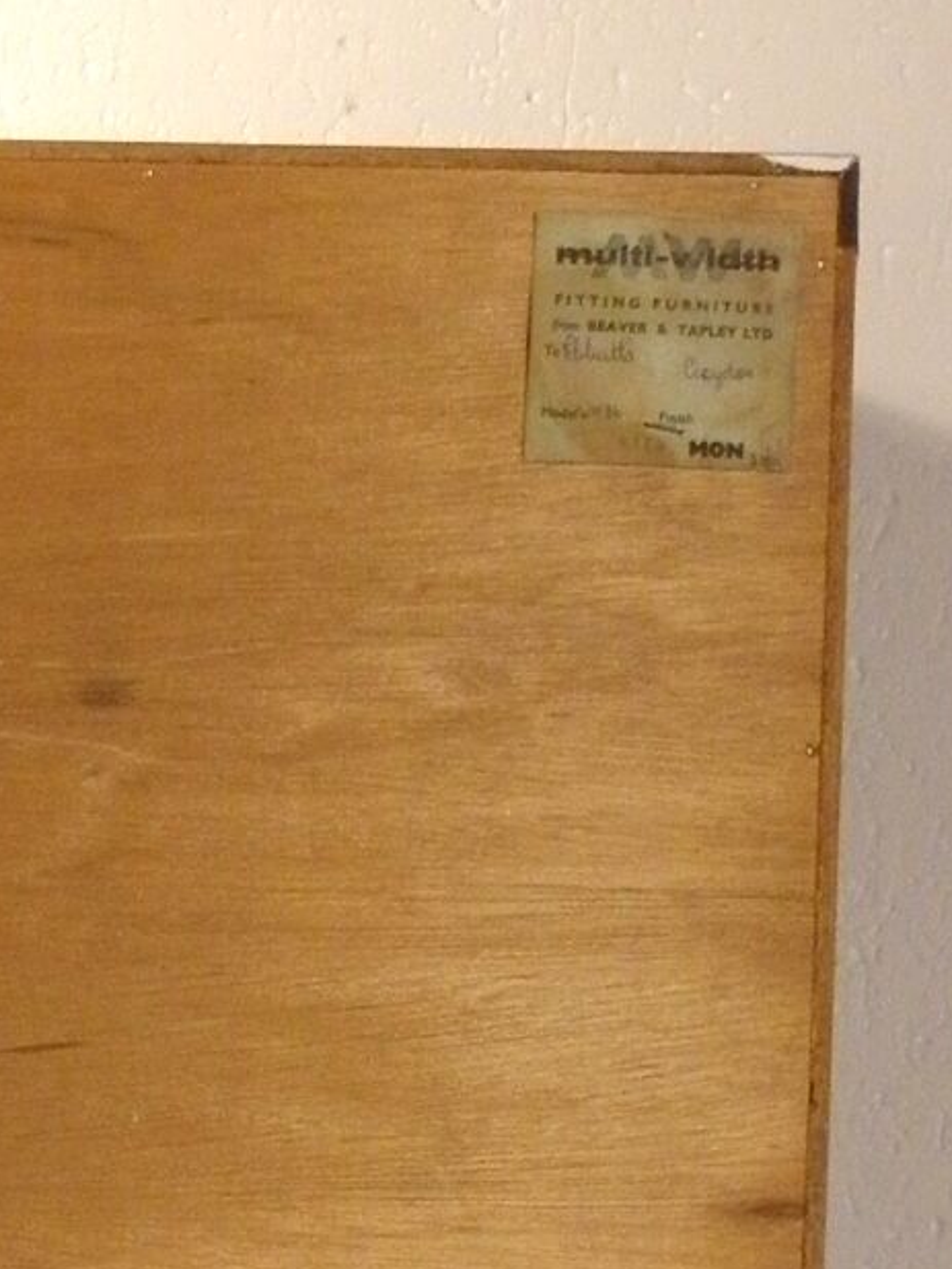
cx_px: -740
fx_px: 5169
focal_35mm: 141
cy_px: 1347
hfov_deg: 10.0
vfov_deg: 13.7
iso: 200
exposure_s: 1/30
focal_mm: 6.2
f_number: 3.7
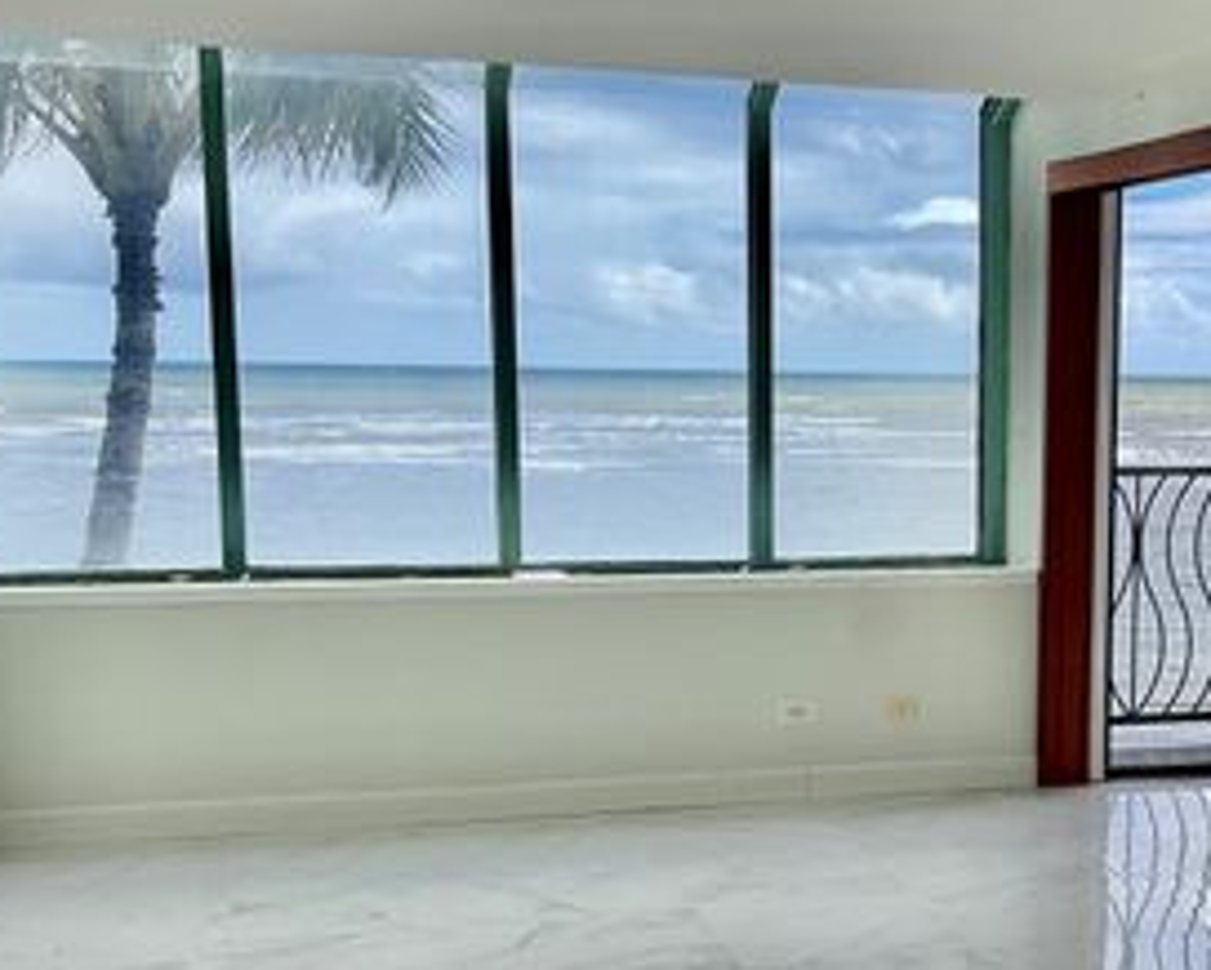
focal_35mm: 52
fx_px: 1865
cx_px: 975
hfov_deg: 34.8
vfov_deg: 28.7
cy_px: 743
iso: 16
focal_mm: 3
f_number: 1.8
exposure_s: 1/962
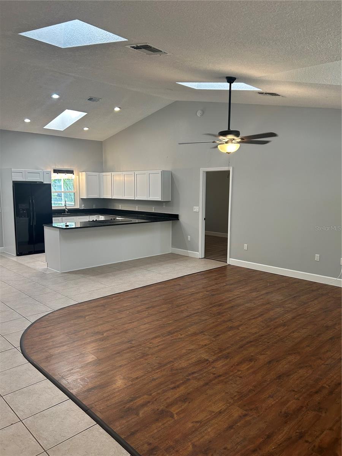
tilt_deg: -6.7
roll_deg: -0.3
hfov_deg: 53.1
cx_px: 171
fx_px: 343
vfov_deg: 67.3
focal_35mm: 26
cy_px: 228
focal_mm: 5.7
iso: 125
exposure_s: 1/120
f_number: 1.5
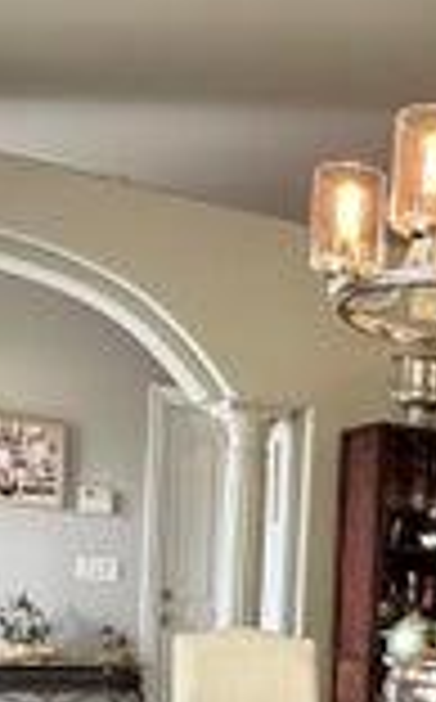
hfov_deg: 20.1
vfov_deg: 30.4
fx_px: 1164
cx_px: 494
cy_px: 752
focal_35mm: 61
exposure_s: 1/60
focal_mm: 2.22
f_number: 2.2
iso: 320
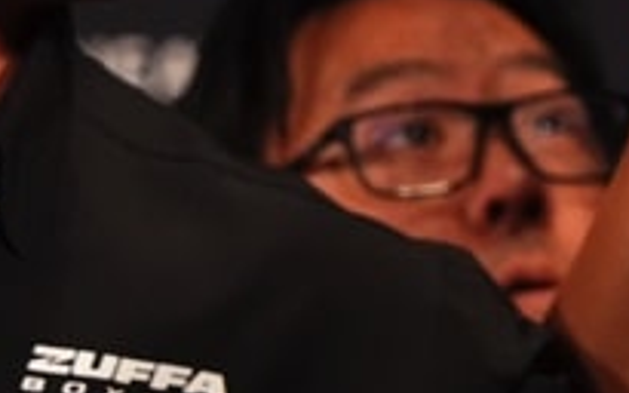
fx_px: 7763
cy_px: 45
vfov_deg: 2.9
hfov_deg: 4.6
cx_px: 1338
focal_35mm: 453
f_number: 2.8
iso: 4000
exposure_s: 1/640
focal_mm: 70
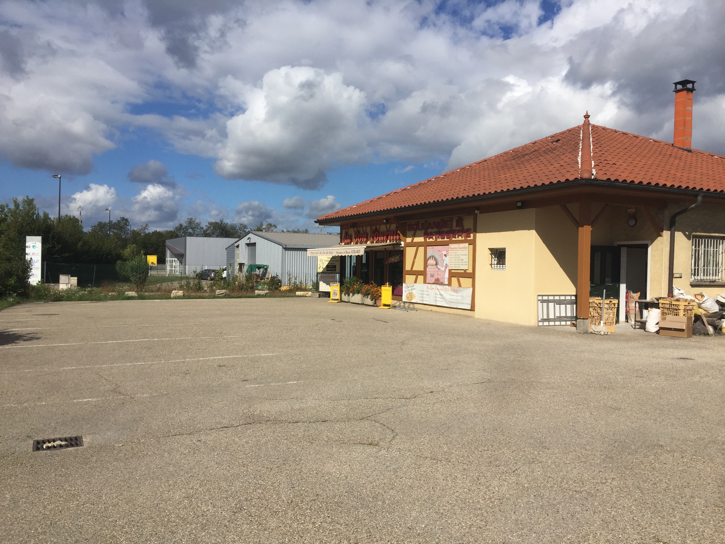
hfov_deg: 61.7
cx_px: 362
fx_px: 607
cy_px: 272
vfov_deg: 48.2
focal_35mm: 29
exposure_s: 1/4405
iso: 32
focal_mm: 4.15
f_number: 2.2
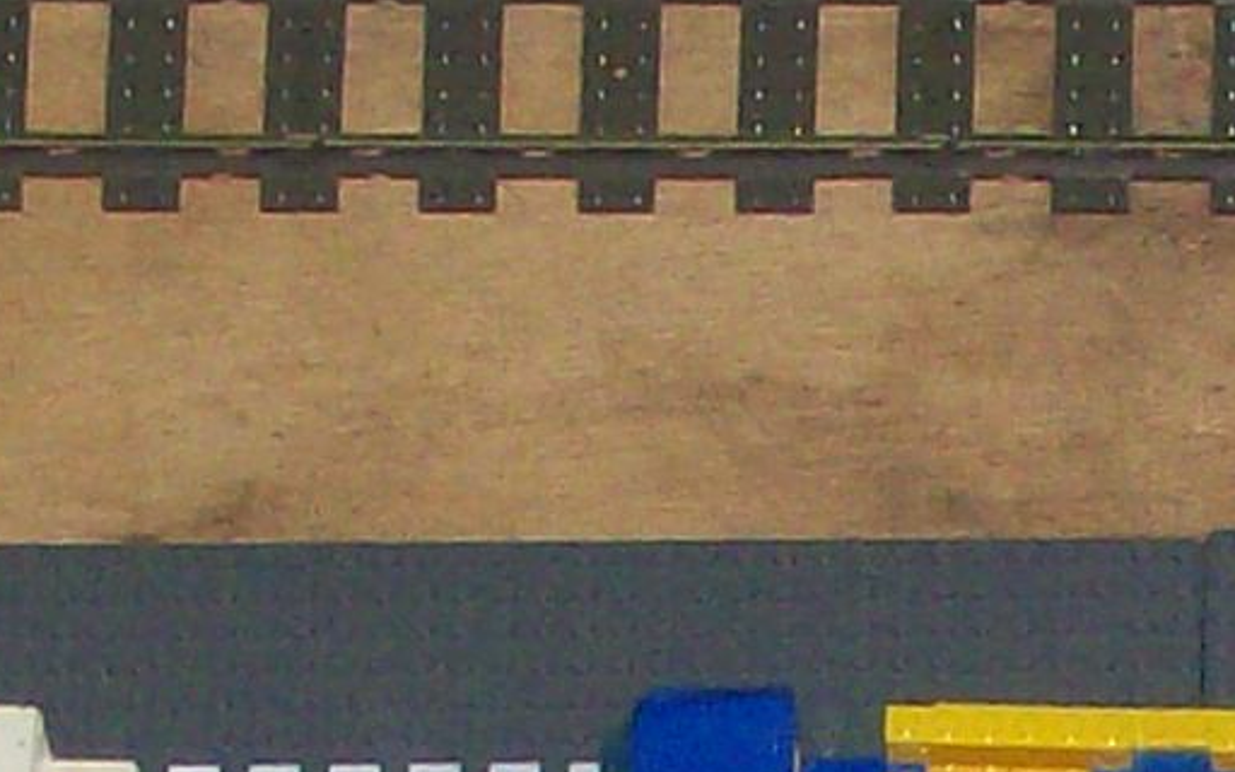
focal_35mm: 445
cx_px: 1973
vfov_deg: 2.9
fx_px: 14978
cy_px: 2502
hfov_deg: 4.7
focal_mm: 11.6
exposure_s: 1/95.5
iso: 140
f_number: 3.8
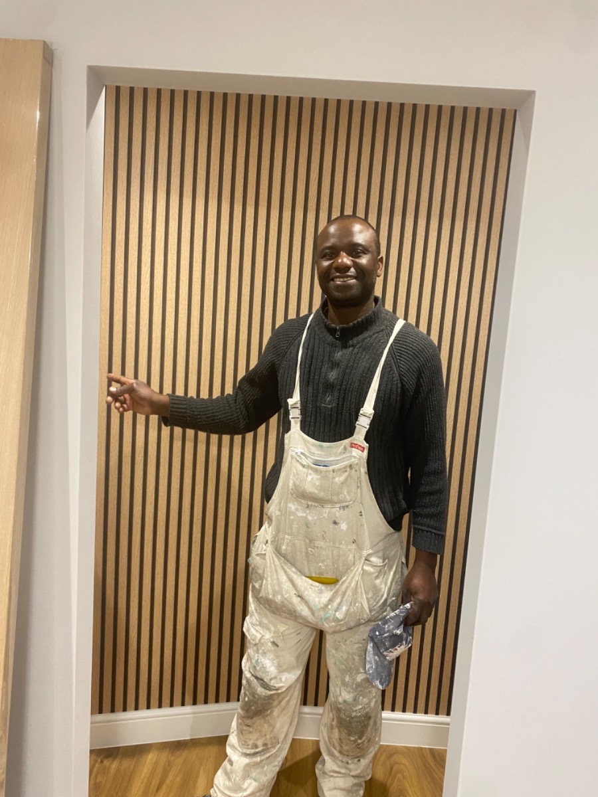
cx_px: 299
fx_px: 599
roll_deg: -3.5
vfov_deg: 67.3
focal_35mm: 26
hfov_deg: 53.1
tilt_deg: -7.9
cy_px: 398
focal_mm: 4.25
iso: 160
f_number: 1.8
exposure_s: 1/50
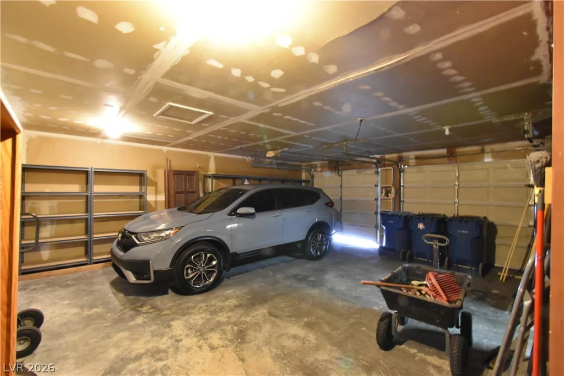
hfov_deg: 100.4
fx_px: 235
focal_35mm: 15
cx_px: 282
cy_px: 188
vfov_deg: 77.3
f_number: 18
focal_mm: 10
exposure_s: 1
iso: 4000
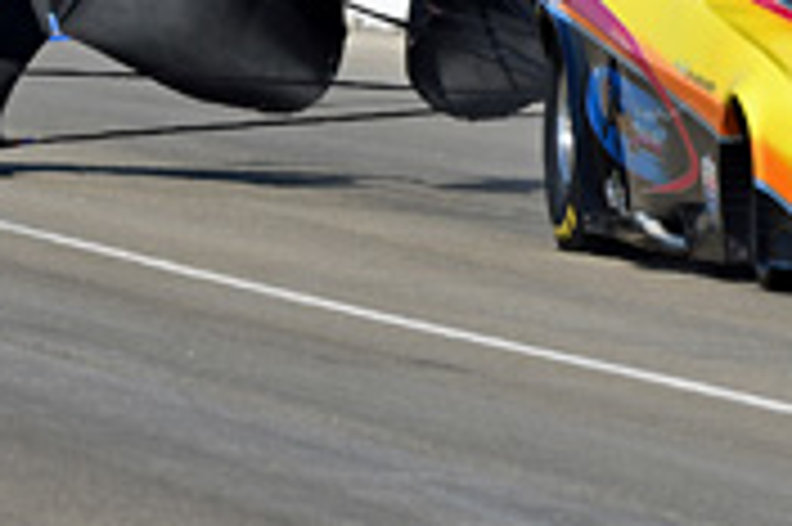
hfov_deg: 2.4
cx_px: 706
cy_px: 49
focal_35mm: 854
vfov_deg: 1.6
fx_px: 18770
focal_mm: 200
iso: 160
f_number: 5.6
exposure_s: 1/1250
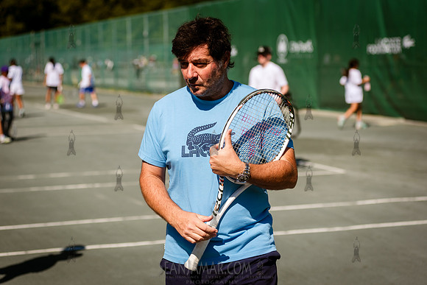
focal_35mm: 80
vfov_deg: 17.1
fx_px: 949
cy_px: 142
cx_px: 214
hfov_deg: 25.4
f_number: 4
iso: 200
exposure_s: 1/4000
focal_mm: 80
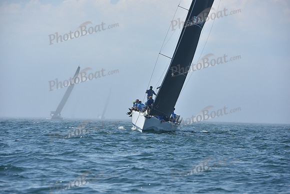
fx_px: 1611
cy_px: 97
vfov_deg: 6.9
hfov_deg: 10.3
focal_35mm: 200
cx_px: 145
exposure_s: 1/1600
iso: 320
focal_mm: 200
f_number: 9
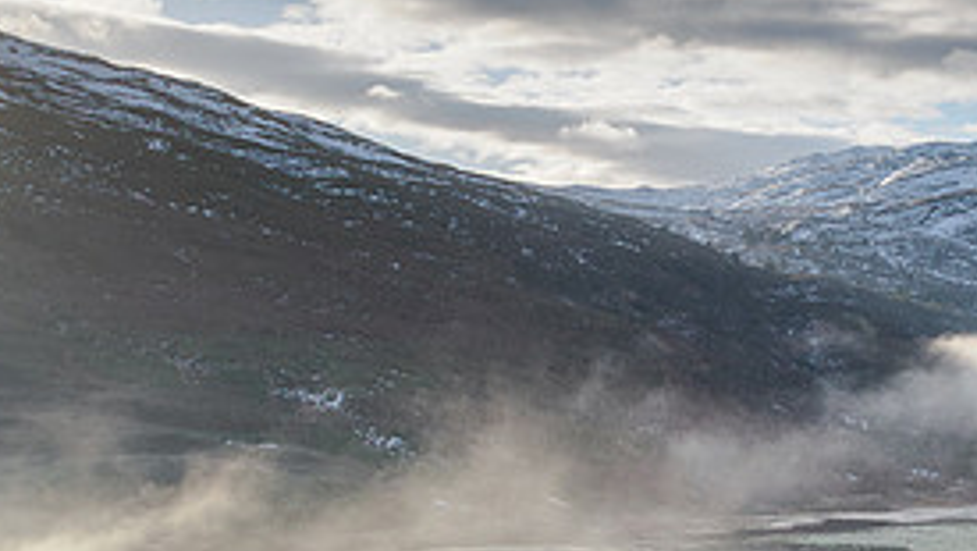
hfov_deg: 25.9
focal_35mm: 78
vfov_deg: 15.3
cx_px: 949
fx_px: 2022
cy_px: 527
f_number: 5.6
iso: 320
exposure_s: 1/500
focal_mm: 17
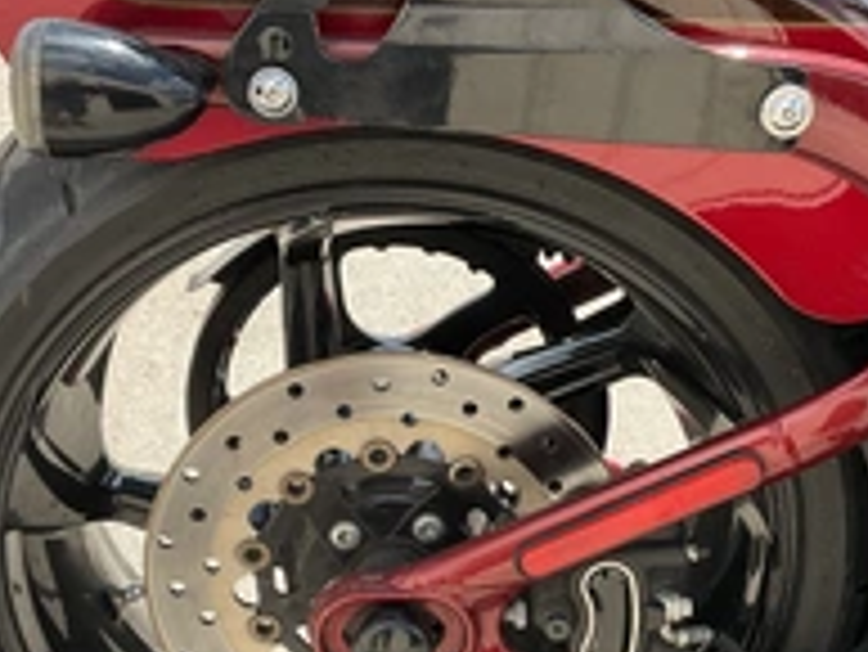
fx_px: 1505
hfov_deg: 32.2
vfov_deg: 24.3
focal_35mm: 60
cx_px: 459
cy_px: 459
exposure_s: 1/842
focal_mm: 3
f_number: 1.8
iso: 25
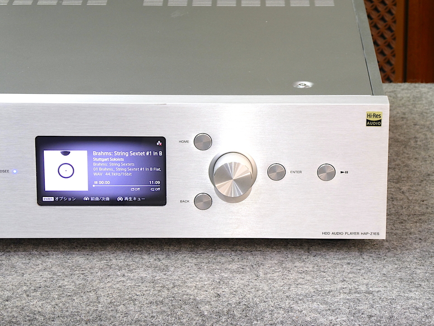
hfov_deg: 13.8
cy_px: 163
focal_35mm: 143
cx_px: 217
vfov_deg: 10.4
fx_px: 1793
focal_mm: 25.6
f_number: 5.4
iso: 100
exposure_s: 1/3.2
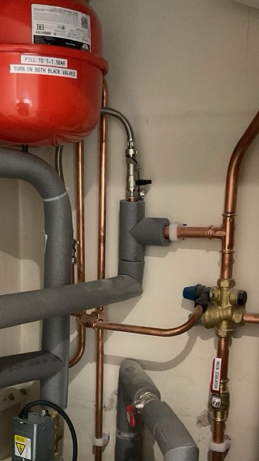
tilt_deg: -8.7
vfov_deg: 37.3
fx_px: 672
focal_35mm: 55
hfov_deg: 21.8
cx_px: 97
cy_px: 323
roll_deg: -0.8
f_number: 1.8
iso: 250
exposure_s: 1/60
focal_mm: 3
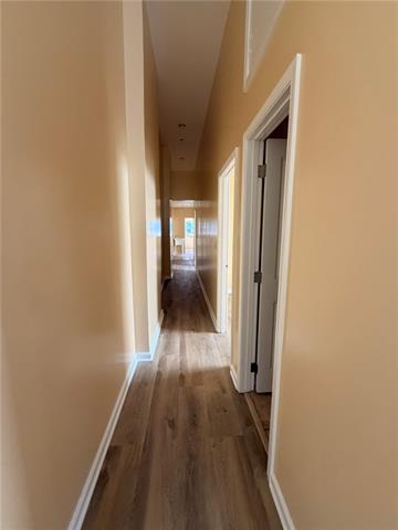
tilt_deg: -10.5
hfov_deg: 85.7
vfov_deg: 102.1
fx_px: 215
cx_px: 199
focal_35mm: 14
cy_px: 265
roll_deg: -0.7
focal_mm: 2.22
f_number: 2.2
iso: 320
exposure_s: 1/85
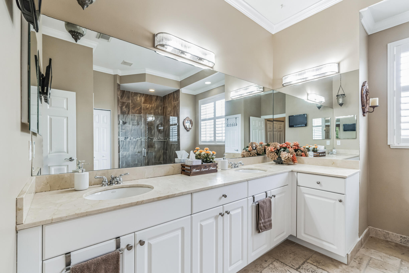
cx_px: 204
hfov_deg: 100.4
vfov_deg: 77.3
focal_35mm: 15
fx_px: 170
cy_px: 136
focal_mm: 15
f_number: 9
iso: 500
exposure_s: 1/15
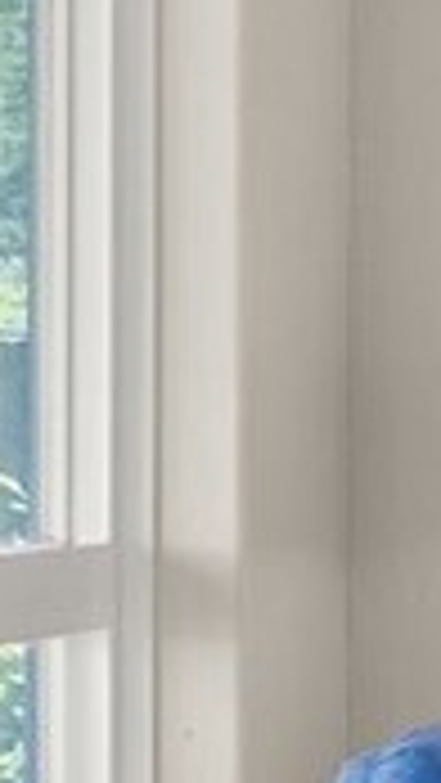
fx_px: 3385
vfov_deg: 13.2
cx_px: 3294
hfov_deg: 4.1
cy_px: 378
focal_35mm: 163
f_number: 8
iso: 500
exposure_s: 1/6
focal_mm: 16
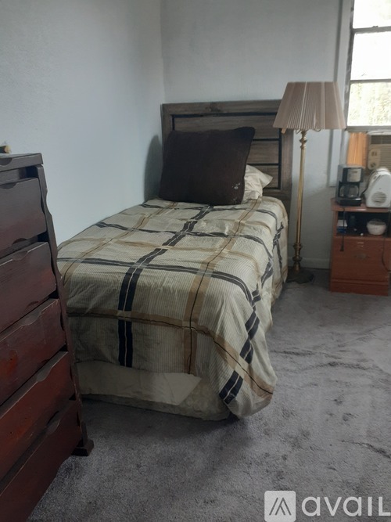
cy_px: 261
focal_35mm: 27
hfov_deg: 51.3
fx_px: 407
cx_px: 196
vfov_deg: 65.3
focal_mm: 3.6
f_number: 1.9
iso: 320
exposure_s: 1/40
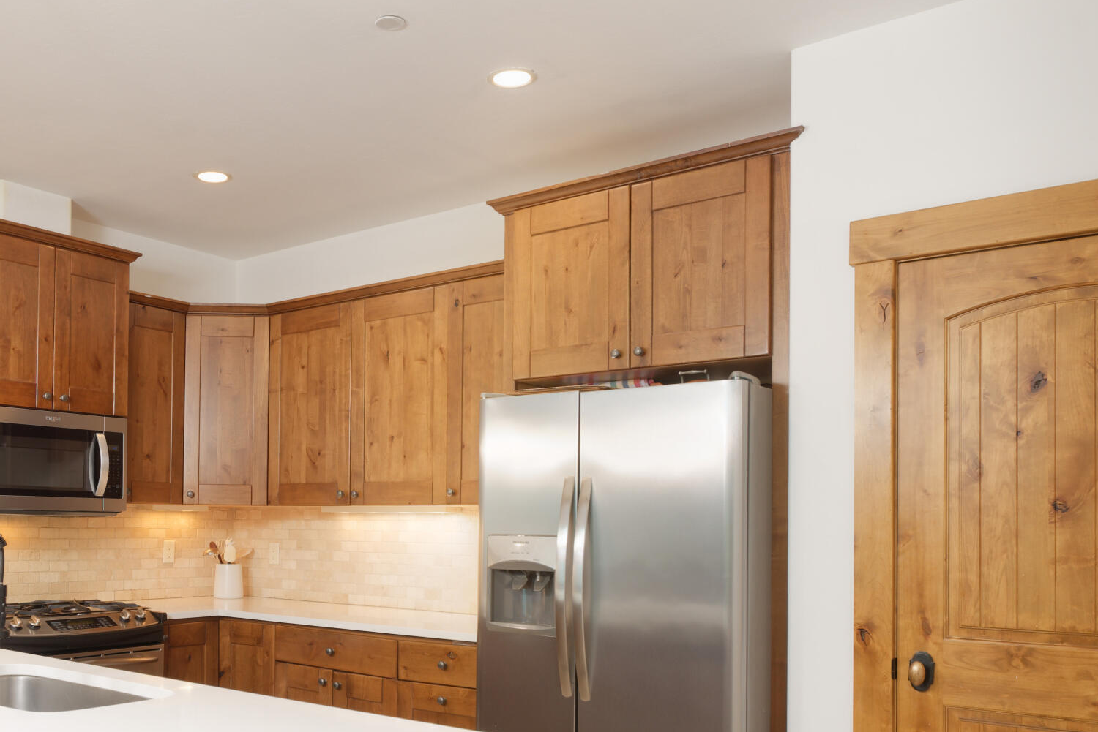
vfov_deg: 38.3
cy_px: 513
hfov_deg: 54.6
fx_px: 1037
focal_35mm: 34
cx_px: 360
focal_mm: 17
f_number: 7.1
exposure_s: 1/40
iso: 400
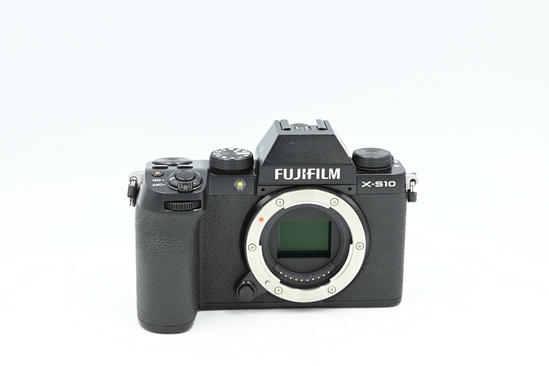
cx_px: 274
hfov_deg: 27.0
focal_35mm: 75
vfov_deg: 18.2
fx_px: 1144
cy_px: 183
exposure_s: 1/13
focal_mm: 75
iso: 200
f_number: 14
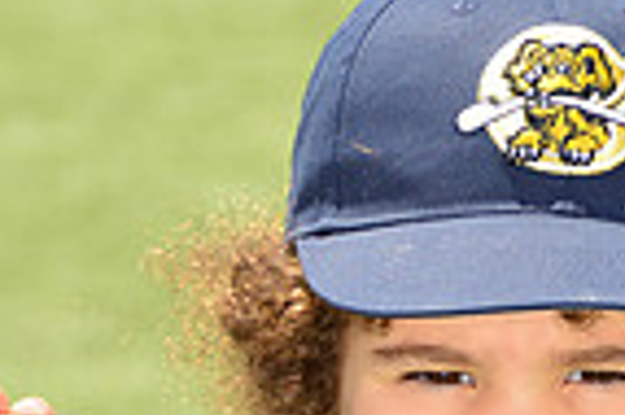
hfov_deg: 3.2
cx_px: 555
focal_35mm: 650
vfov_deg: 2.1
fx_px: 11272
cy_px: 714
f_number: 11
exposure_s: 1/250
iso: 250
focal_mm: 160
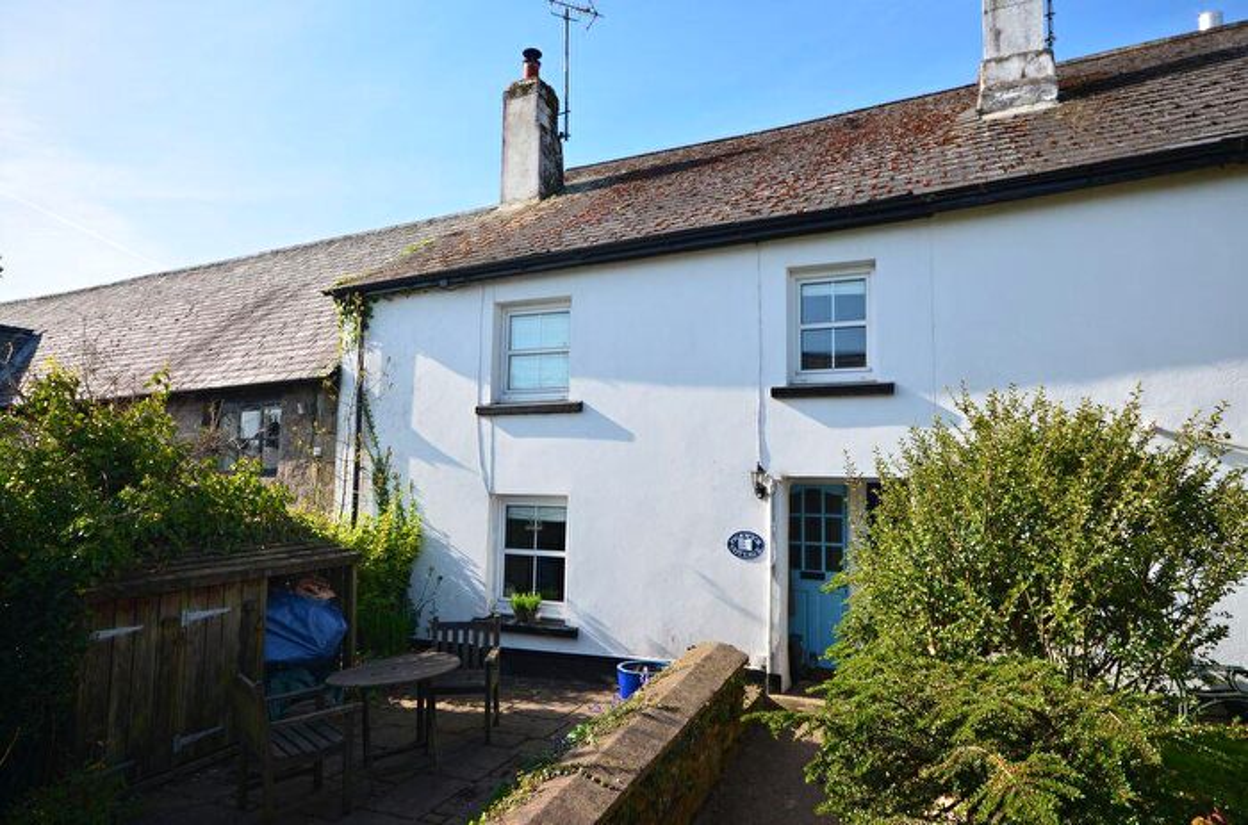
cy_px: 412
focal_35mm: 21
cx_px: 624
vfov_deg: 59.2
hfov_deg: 81.3
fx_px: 726
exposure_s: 1/250
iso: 320
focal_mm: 14
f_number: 10
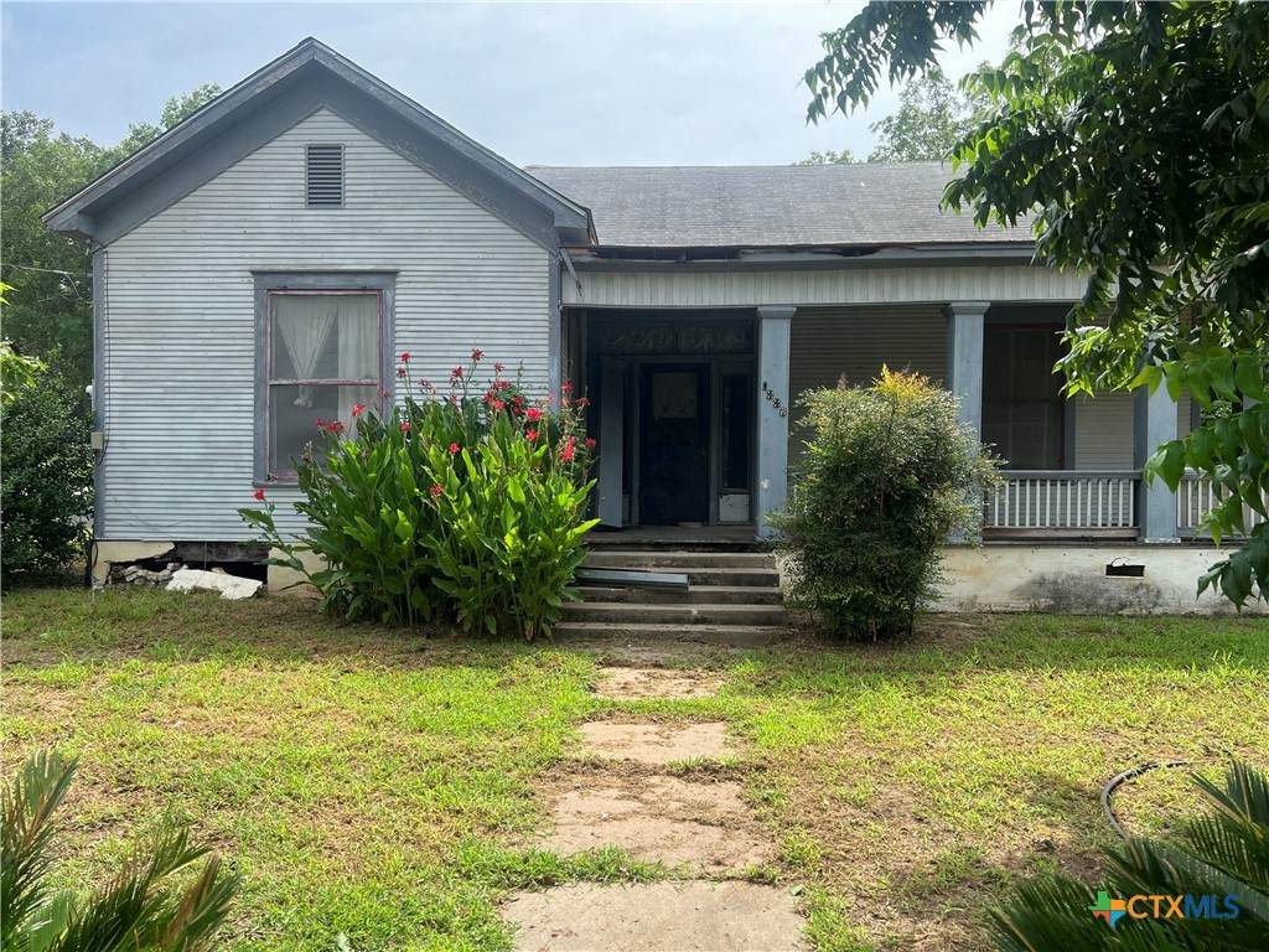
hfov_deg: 67.3
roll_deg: -1.3
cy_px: 476
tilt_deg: -1.8
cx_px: 634
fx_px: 953
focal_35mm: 26
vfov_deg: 53.1
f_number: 1.5
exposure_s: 1/1311
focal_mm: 5.7
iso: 50
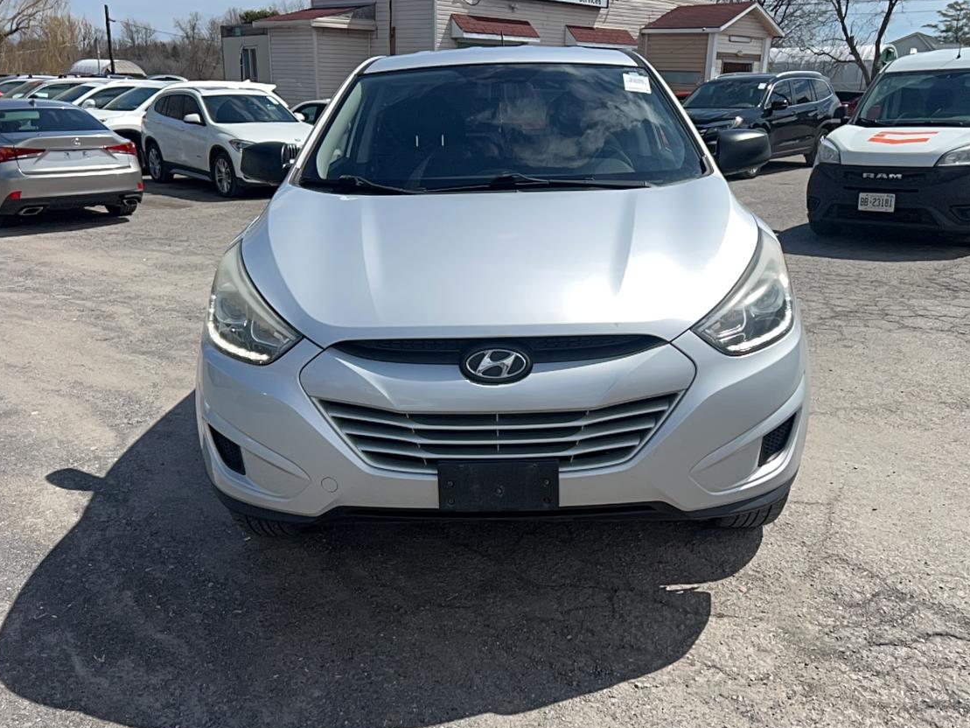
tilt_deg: -18.7
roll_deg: -1.2
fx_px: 841
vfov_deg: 46.8
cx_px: 498
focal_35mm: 30
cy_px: 362
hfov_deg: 60.0
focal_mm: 5.7
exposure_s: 1/10753
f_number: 1.5
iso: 32
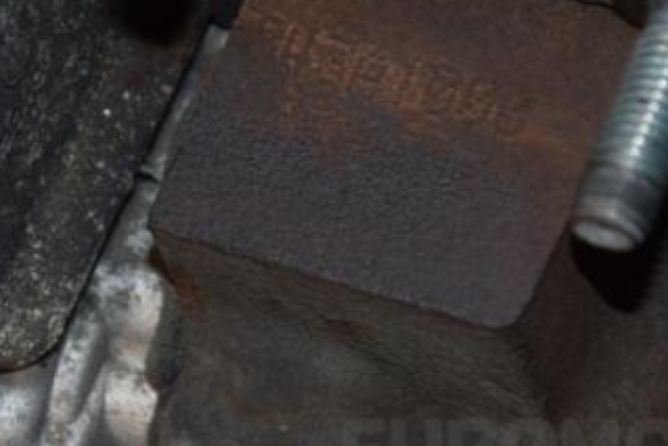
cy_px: 172
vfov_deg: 4.6
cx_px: 304
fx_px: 5494
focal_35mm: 296
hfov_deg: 7.0
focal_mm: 105
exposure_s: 1/60
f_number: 5.6
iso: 800
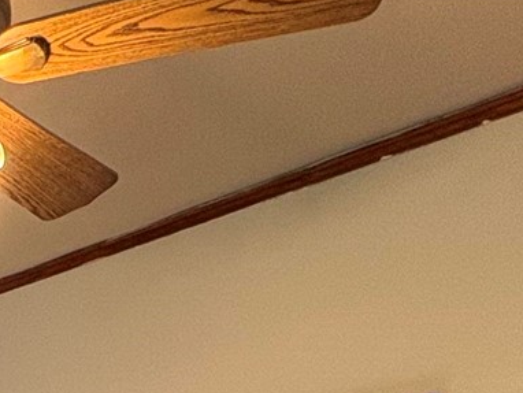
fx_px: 1134
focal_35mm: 75
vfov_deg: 13.7
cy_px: 960
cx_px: -441
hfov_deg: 19.1
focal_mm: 2.22
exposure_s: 1/60
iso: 200
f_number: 2.2
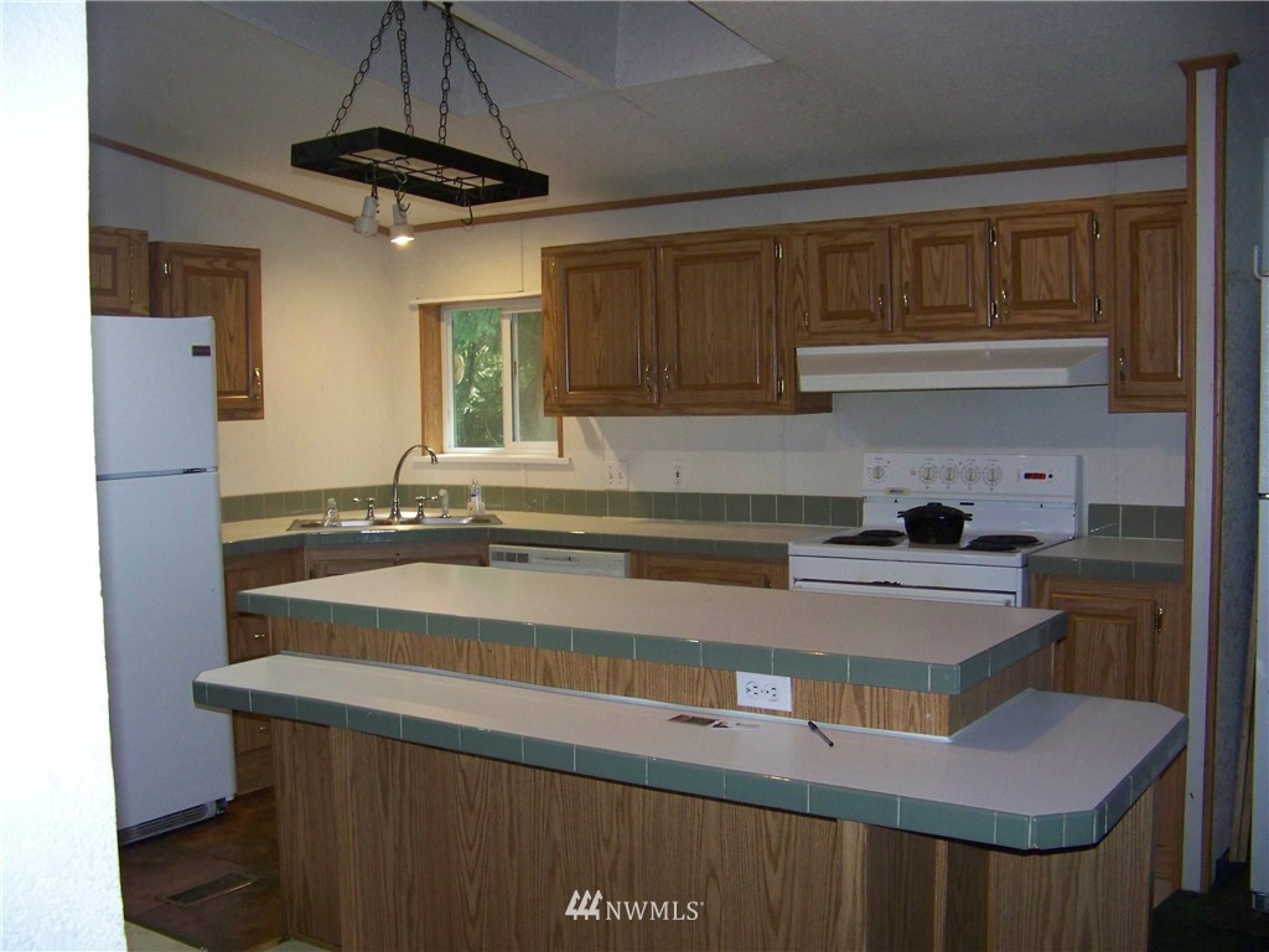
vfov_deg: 39.7
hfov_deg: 51.4
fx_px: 1320
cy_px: 476
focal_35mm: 36
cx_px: 634
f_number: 2.8
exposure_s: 1/30
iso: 200
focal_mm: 5.85
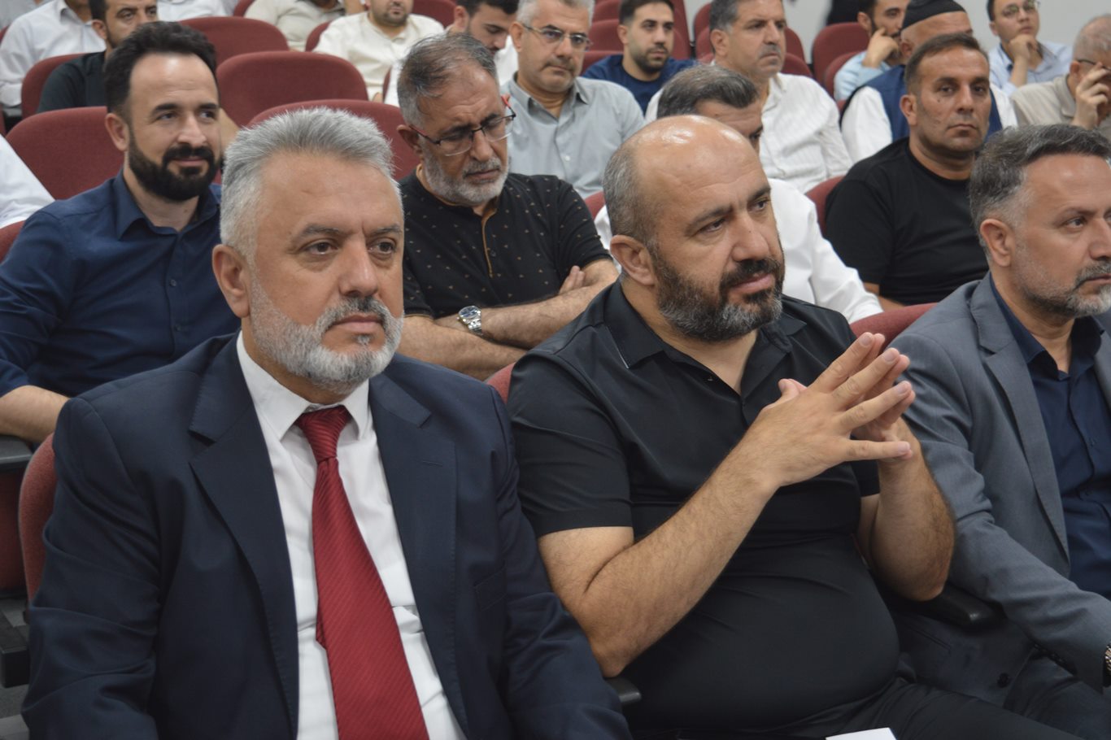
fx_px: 1666
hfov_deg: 36.9
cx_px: 556
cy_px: 370
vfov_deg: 25.0
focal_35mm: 54
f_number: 4.8
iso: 400
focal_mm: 36
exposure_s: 1/15
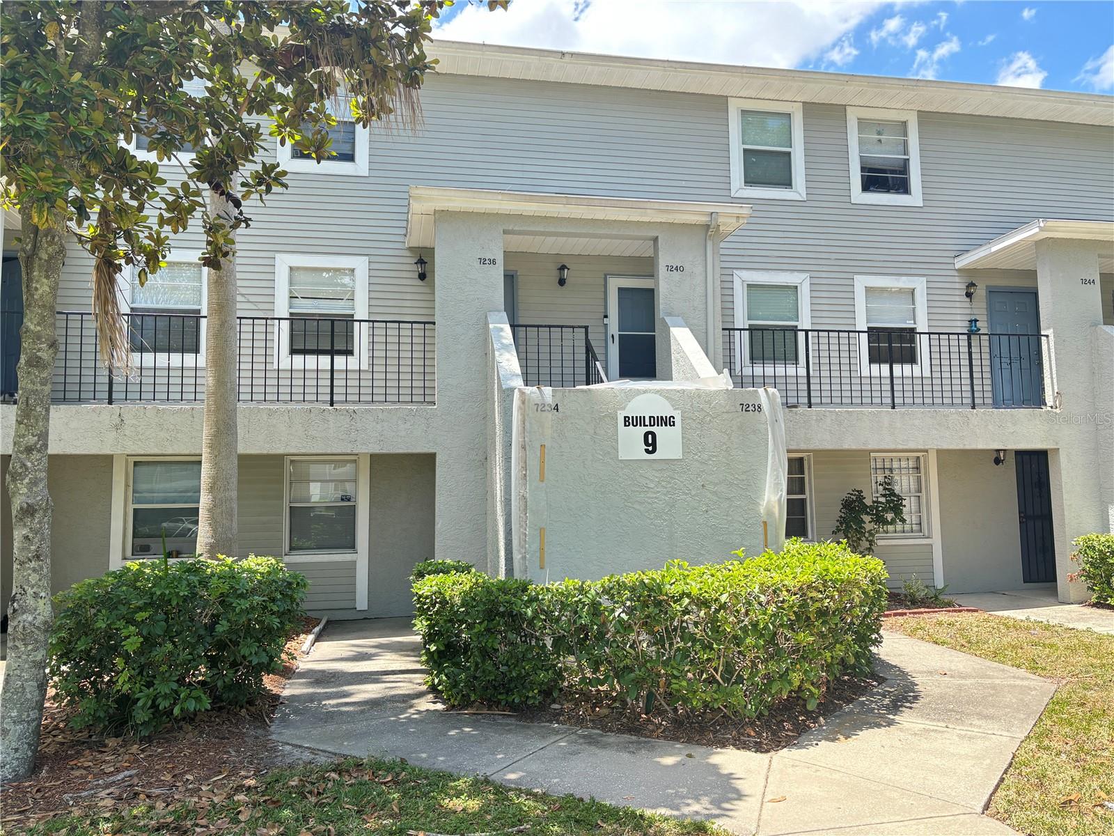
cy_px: 418
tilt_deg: +4.8
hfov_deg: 67.3
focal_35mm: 26
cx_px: 557
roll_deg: +1.6
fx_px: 837
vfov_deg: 53.1
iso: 50
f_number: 1.6
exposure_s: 1/433
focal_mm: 5.96
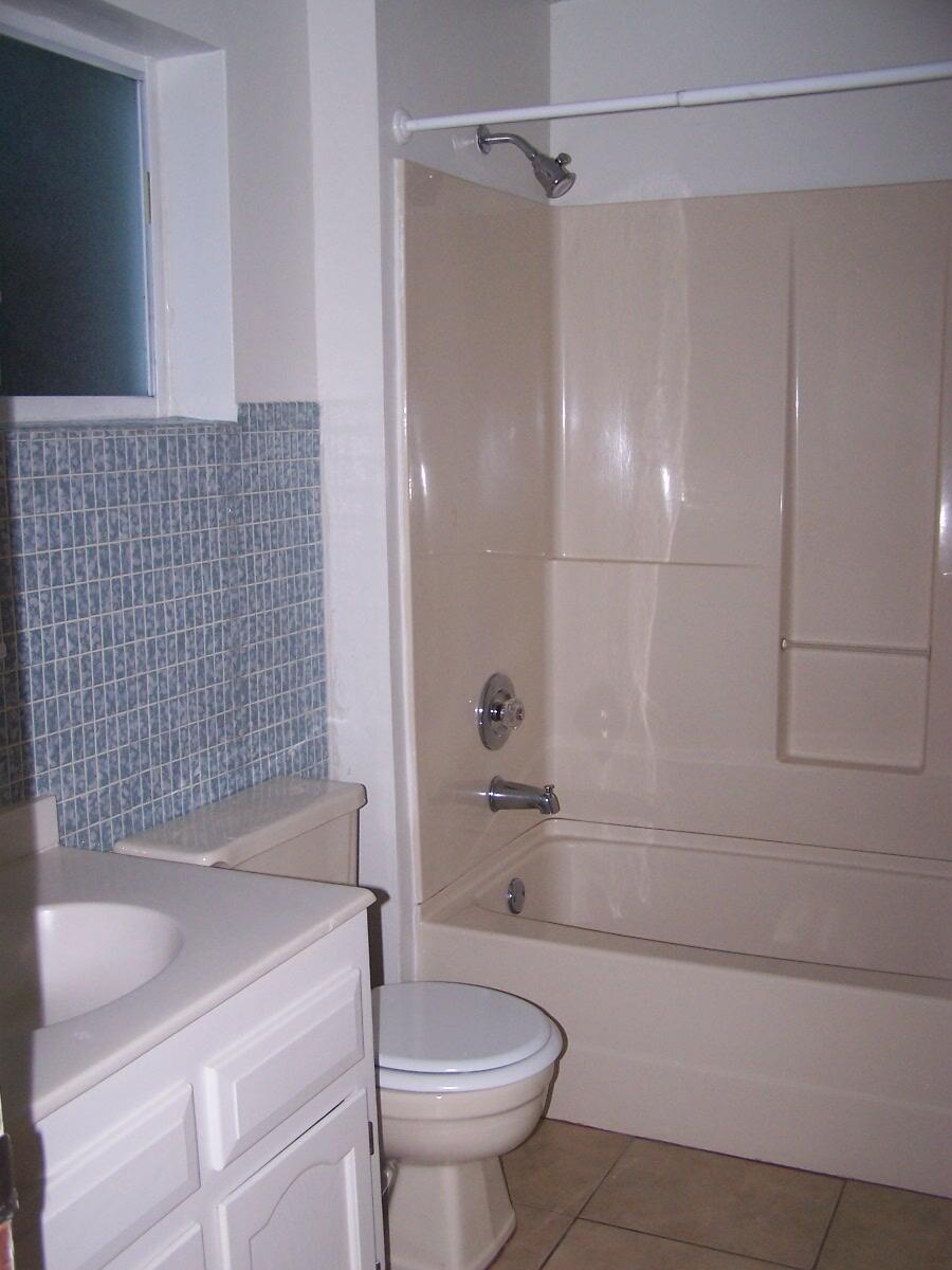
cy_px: 635
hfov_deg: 37.7
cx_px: 476
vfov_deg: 49.0
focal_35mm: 38
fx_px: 1393
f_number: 2.8
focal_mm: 6.3
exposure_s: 1/60
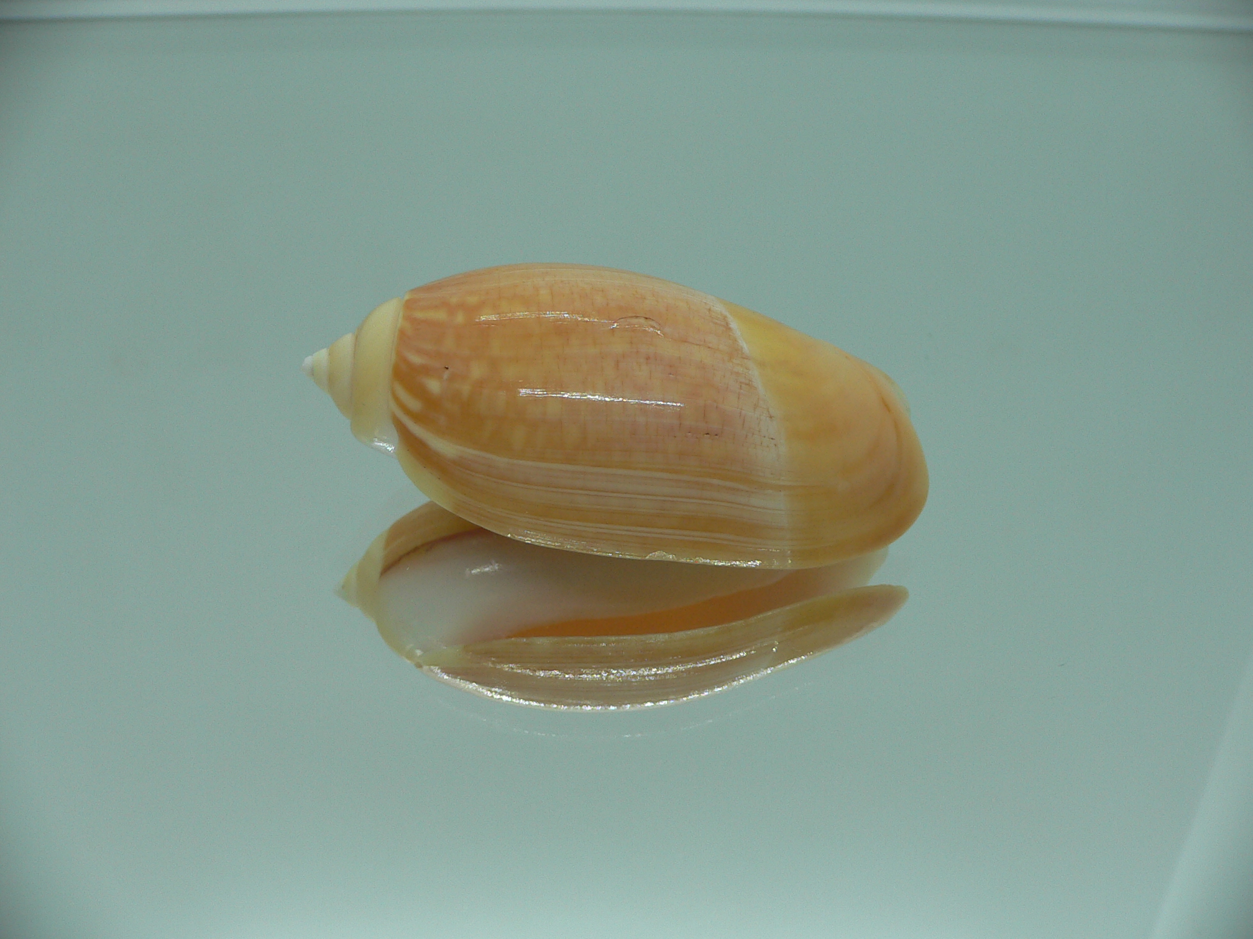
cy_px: 470
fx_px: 1267
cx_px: 626
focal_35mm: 35
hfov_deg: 52.6
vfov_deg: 40.7
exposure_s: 1/80
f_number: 2.8
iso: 80
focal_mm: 4.6
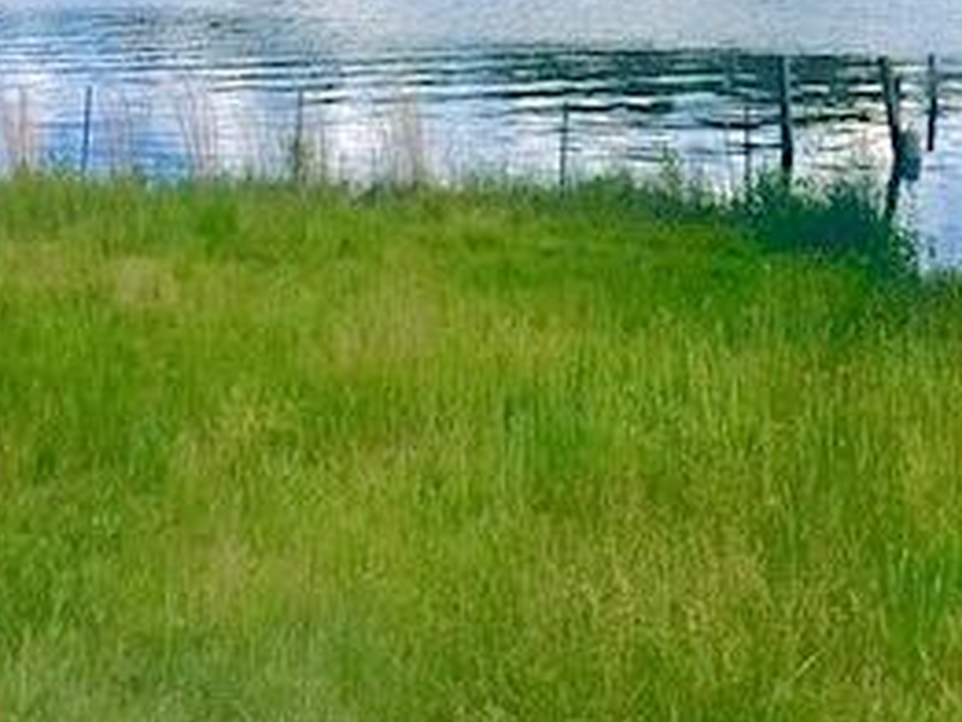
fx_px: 1974
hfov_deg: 27.1
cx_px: 711
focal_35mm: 71
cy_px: -26
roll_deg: -1.1
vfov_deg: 20.0
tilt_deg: -0.7
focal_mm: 4.15
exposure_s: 1/1508
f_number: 2.2
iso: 25
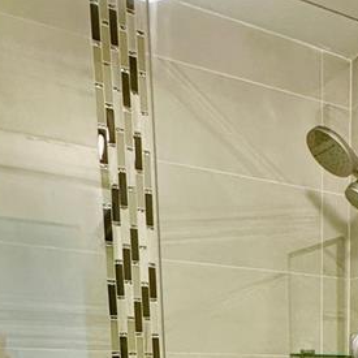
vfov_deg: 26.1
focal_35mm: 54
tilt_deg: -11.6
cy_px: 487
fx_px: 632
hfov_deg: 28.5
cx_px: 401
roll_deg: -2.6
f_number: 2.2
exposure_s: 1/60
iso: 160
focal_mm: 2.22
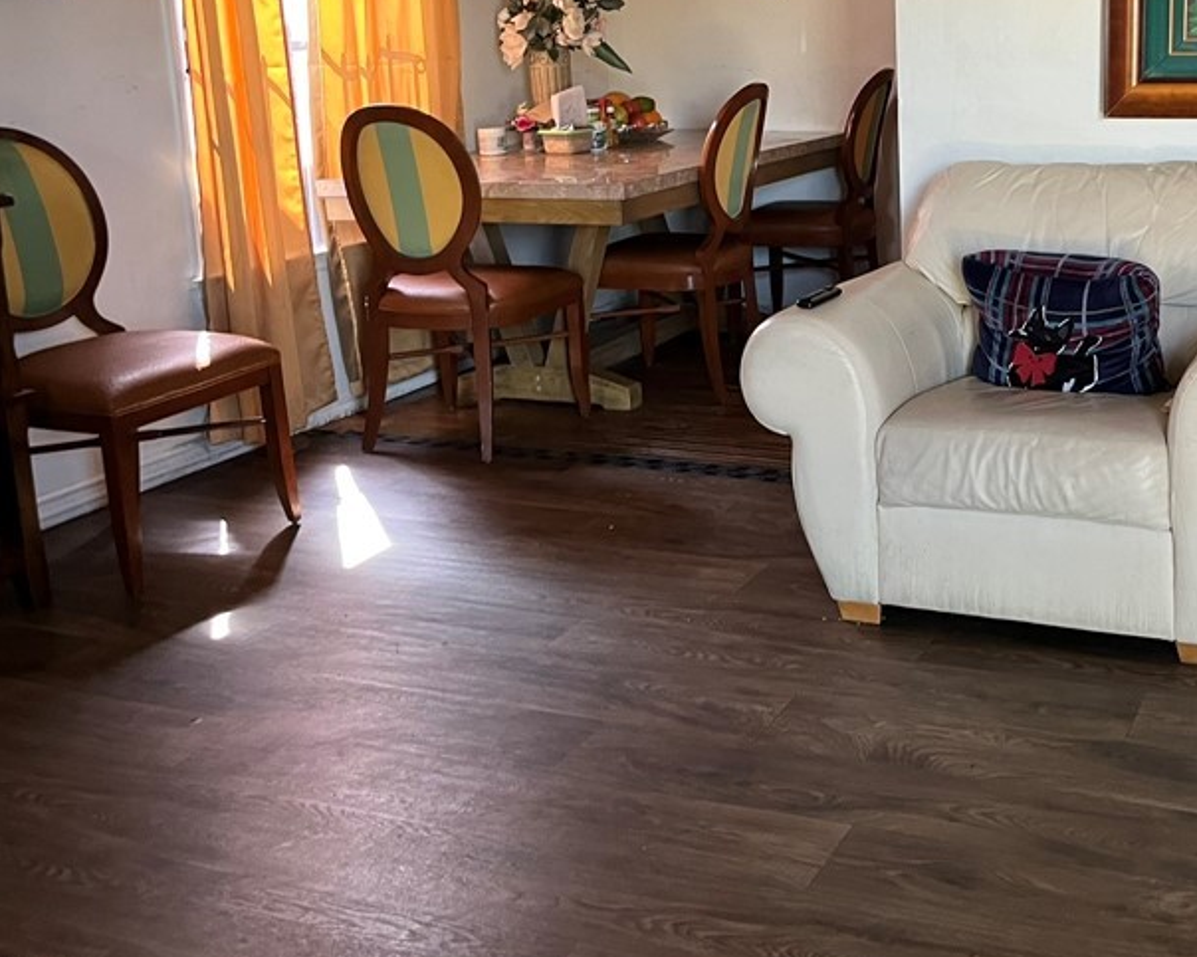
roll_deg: +1.5
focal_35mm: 43
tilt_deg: -11.0
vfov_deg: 34.3
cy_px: 258
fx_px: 1523
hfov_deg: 41.7
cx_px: 886
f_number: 1.6
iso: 200
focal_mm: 5.1
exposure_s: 1/60
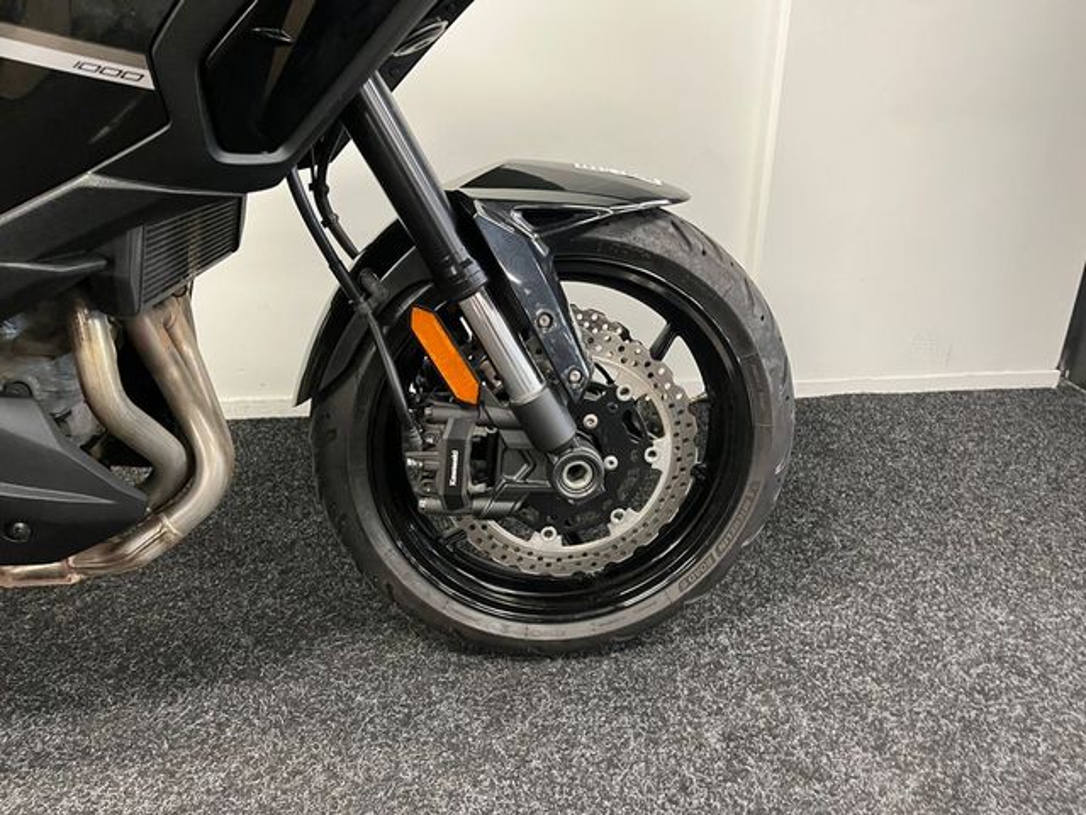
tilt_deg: -25.0
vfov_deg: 53.1
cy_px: 408
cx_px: 543
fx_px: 816
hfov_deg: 67.3
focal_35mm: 26
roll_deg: +2.6
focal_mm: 5.1
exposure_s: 1/50
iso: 320
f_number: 1.6
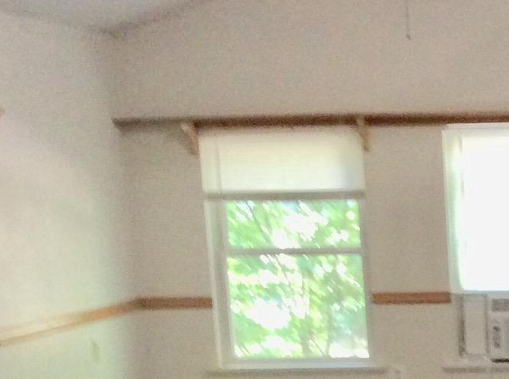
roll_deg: +1.2
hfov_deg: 19.2
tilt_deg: -13.0
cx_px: 561
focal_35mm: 98
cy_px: 461
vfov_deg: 14.5
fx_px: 1438
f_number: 2.4
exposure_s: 1/24
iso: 160
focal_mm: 3.3
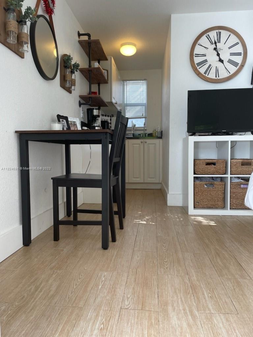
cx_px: 126
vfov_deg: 67.3
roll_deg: -0.1
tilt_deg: -2.7
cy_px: 168
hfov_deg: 53.1
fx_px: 253
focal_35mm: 26
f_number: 1.6
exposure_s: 1/120
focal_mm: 4.2
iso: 40
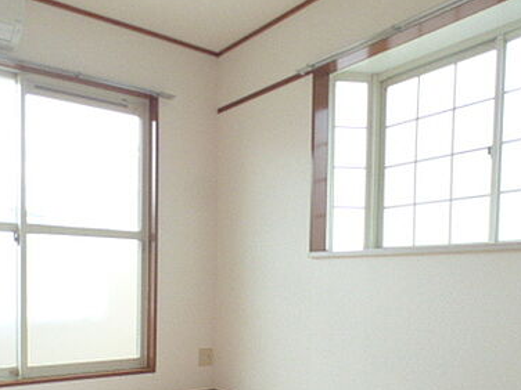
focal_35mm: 34
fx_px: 512
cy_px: 306
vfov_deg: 40.3
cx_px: 218
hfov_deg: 53.7
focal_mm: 3.58
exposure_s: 1/60
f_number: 5
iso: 200
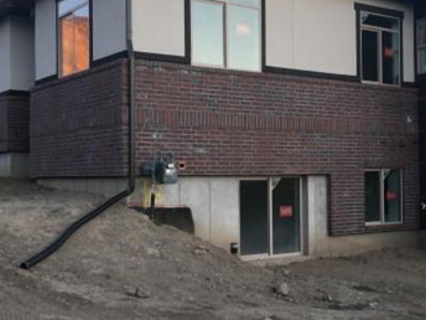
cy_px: 164
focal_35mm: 54
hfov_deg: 35.4
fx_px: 665
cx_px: 266
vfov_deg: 27.0
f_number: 2.2
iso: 40
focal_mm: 4.15
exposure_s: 1/120
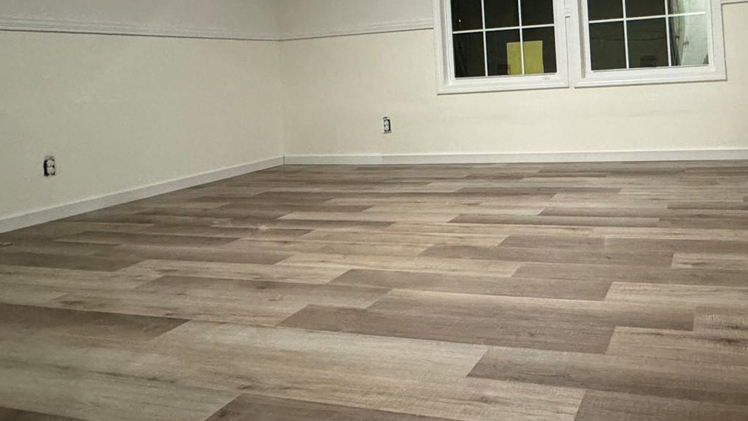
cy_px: 56
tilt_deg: +1.0
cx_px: 538
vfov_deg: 35.9
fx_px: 615
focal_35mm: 31
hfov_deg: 60.0
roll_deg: +3.0
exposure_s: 1/60
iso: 1000
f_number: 2.2
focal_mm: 2.22
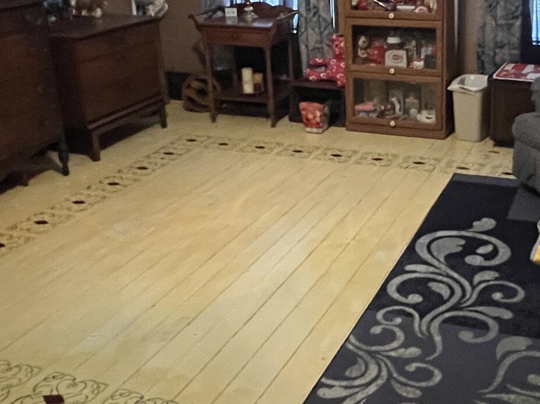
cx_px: 384
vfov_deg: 33.9
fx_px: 655
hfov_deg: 43.8
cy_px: 126
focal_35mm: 42
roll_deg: +2.2
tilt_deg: -19.7
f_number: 1.8
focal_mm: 1.57
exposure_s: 1/30
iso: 800
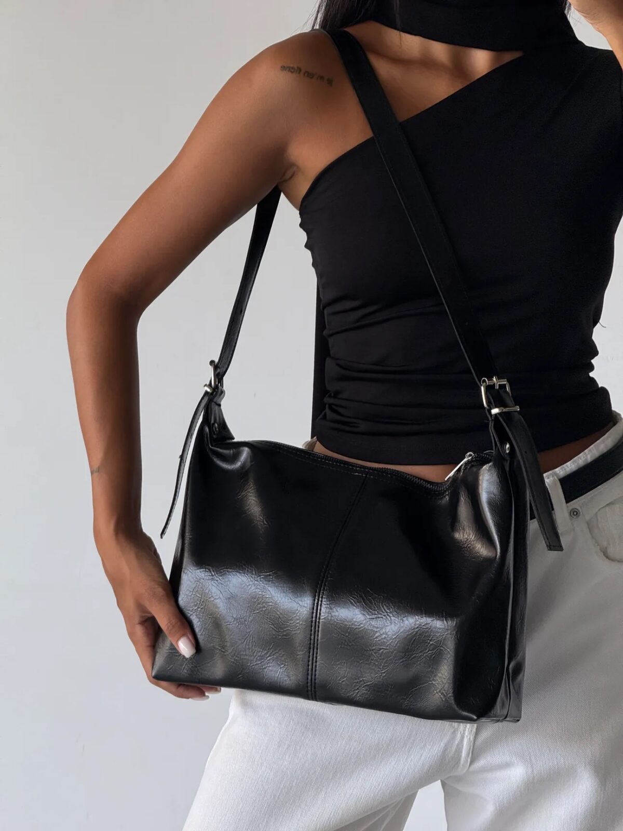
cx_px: 312
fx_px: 2880
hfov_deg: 12.3
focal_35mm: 120
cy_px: 416
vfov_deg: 16.4
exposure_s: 1/99
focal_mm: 15.66
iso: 100
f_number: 2.8
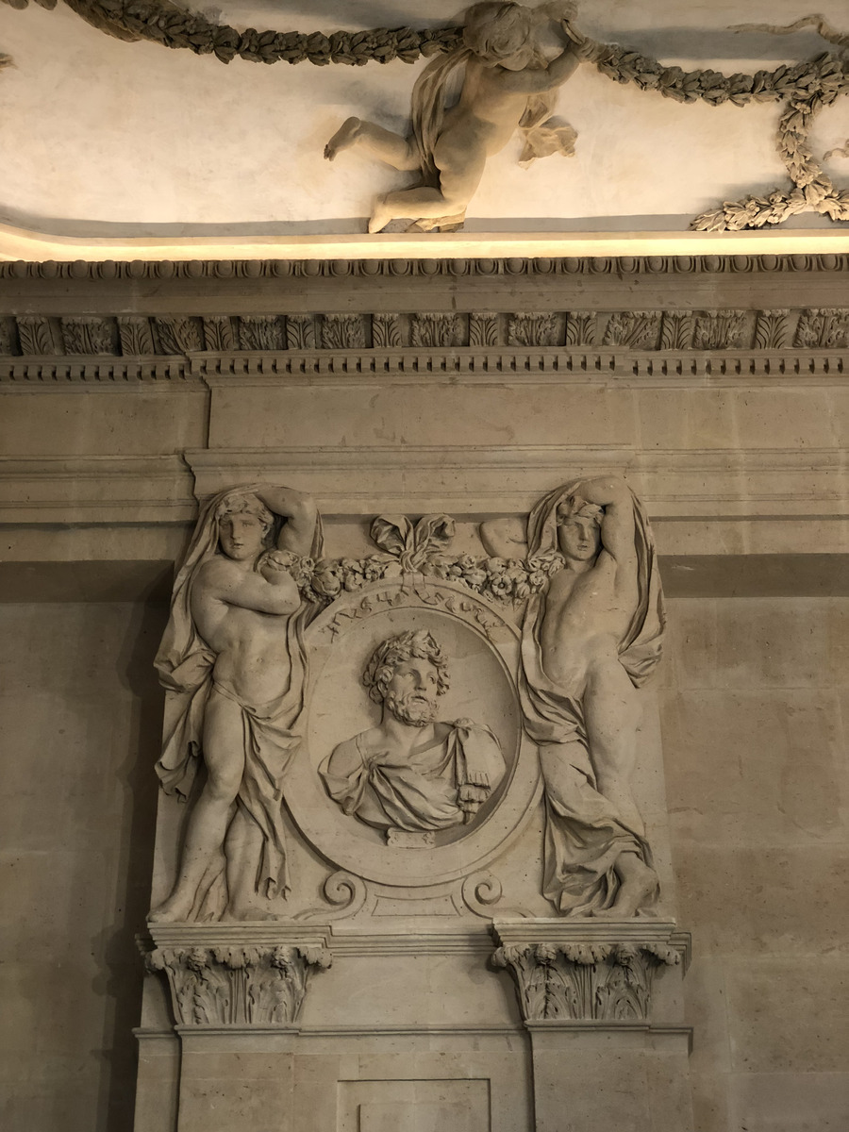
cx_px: 424
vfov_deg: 36.8
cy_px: 566
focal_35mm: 52
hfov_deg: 28.0
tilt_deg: +28.9
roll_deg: +1.1
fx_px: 1700
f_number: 2.4
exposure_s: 1/50
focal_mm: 6
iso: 80
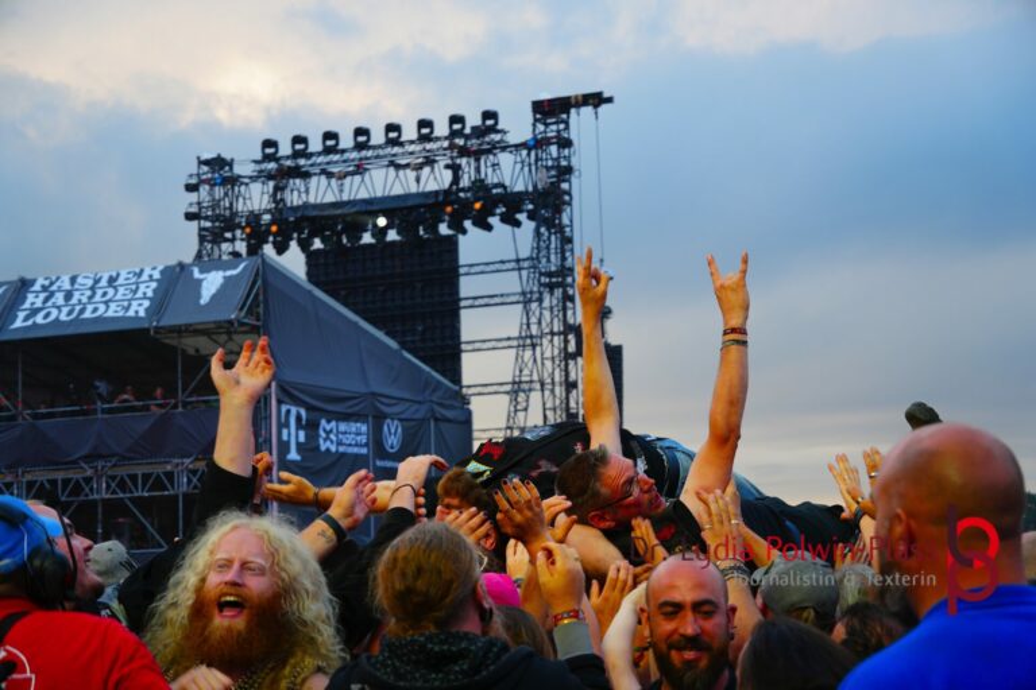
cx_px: 518
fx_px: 2158
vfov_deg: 18.2
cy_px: 345
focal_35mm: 75
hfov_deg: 27.0
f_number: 4.5
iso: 100
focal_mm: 50
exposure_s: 1/80
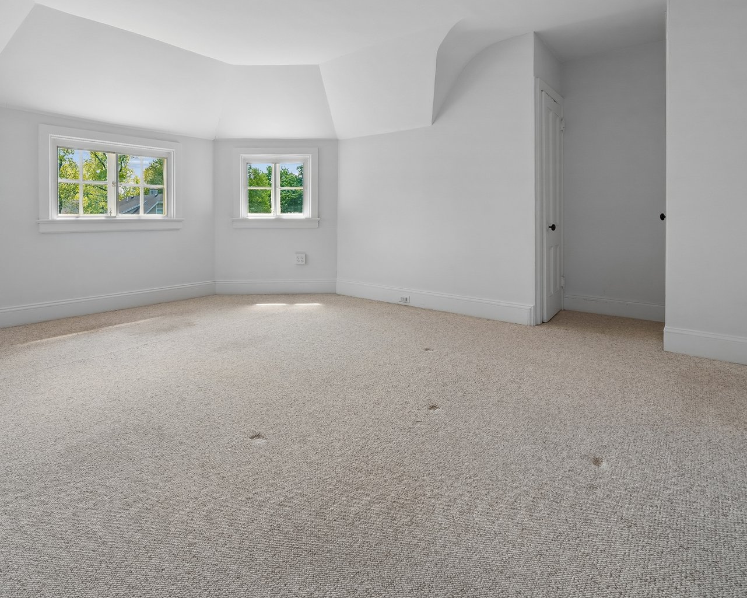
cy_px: 217
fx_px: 398
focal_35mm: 18
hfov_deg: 84.7
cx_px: 280
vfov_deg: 72.3
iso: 125
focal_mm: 12
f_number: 10
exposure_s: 1/8
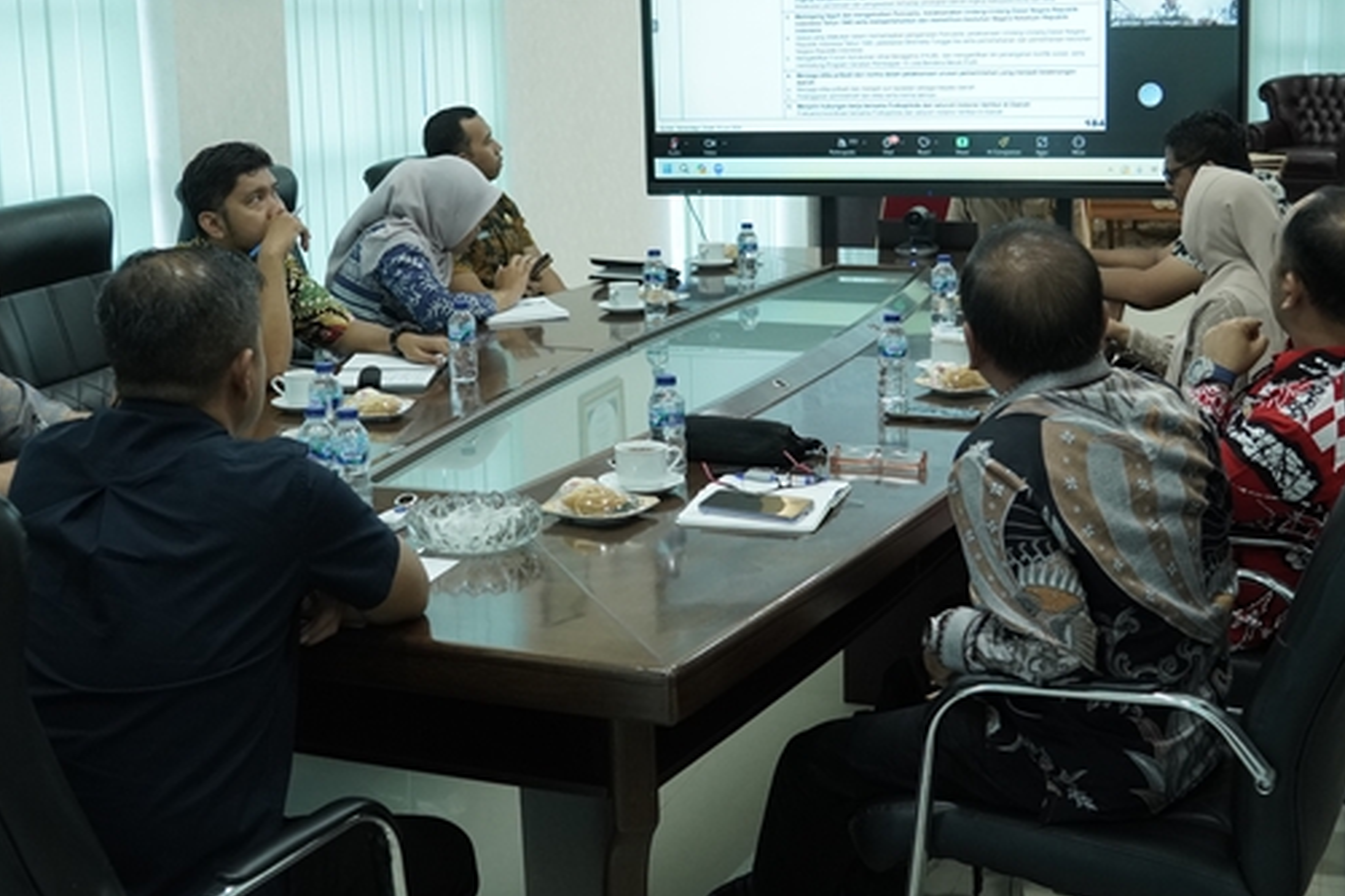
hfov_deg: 42.7
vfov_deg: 29.2
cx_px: 593
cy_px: 377
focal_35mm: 46
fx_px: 1718
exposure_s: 1/200
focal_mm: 24
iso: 1600
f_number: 4
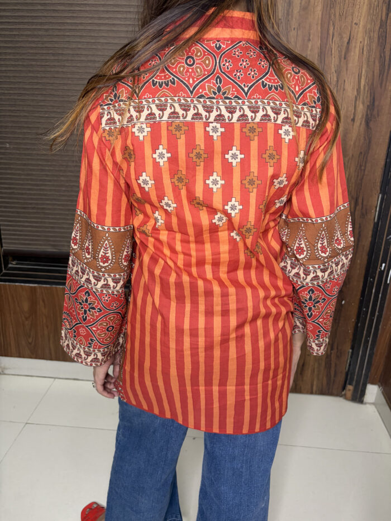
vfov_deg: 67.3
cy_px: 260
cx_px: 196
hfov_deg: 53.1
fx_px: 391
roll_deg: -1.1
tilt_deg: -21.3
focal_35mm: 26
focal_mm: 5.96
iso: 160
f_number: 1.6
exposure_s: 1/50
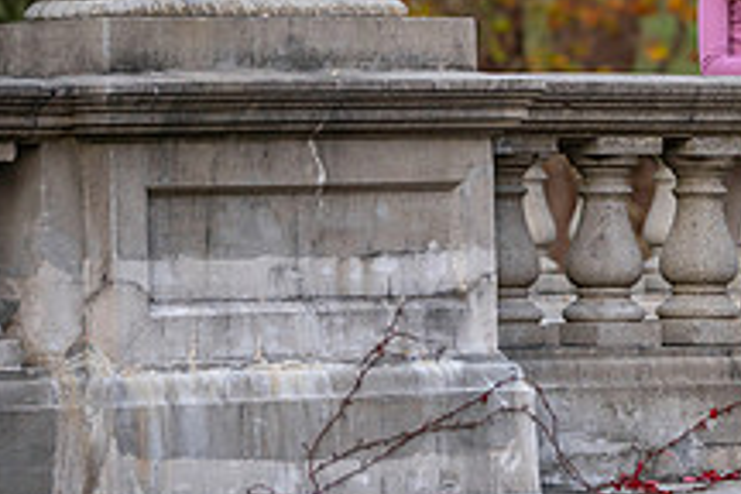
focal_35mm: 417
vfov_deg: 3.3
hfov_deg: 4.9
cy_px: 134
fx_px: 8583
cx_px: 991
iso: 400
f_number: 3.2
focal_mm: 135
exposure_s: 1/500
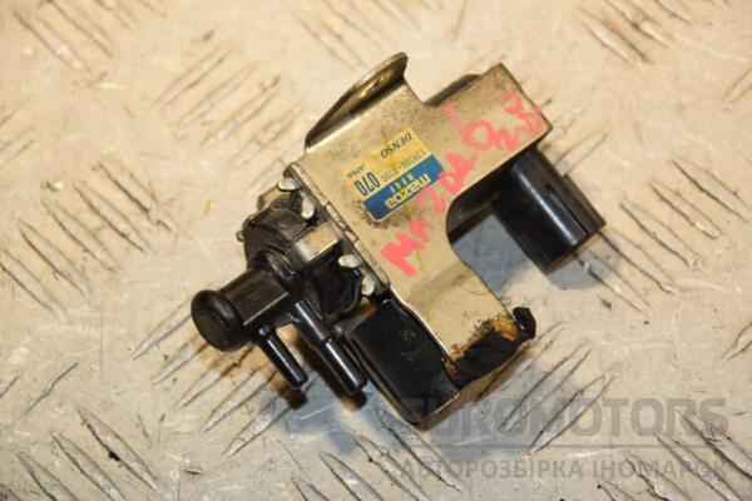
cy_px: 250
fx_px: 3290
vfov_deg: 8.7
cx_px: 376
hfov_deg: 13.0
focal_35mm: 158
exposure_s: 1/200
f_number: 8
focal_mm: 105
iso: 800
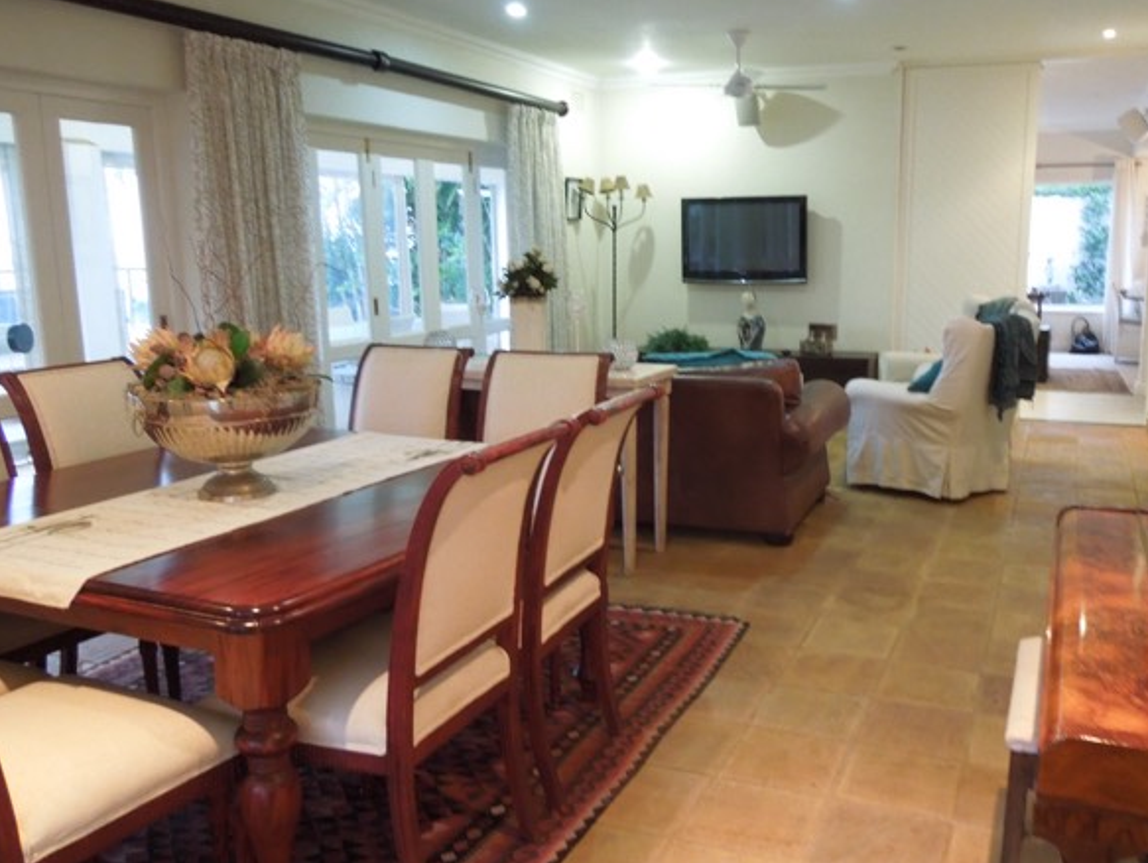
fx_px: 996
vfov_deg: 46.8
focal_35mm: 30
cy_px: 423
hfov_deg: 59.5
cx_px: 685
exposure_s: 1/8
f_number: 3.3
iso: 640
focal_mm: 4.5
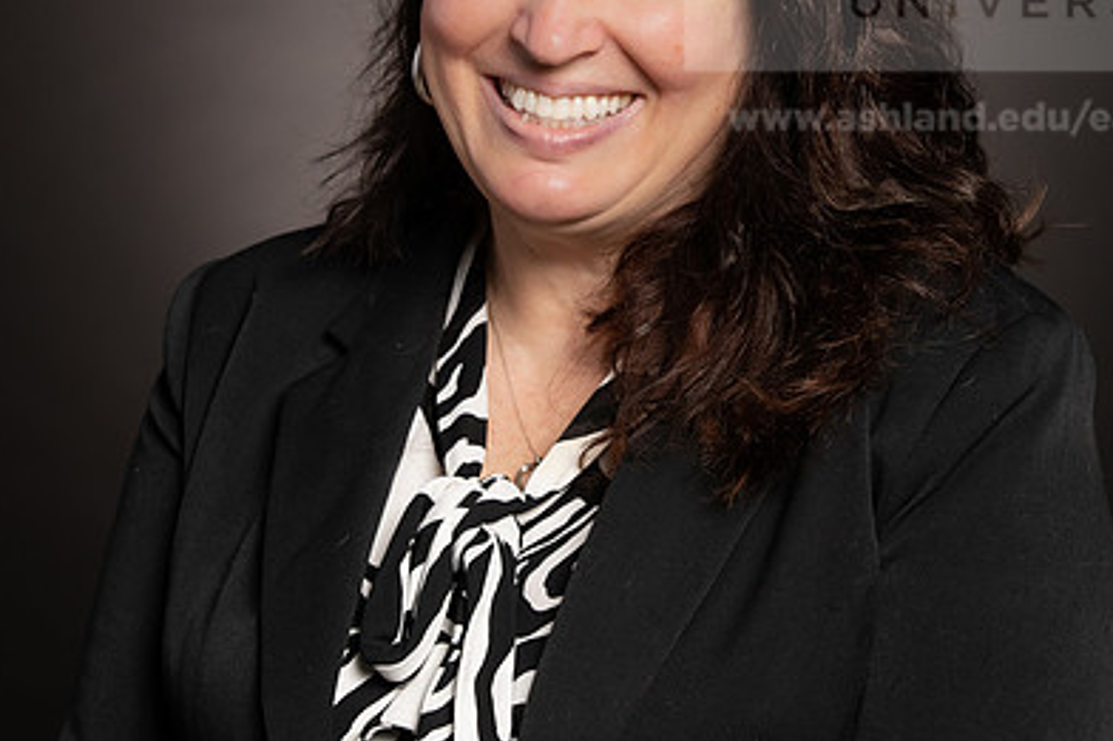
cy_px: 225
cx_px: 572
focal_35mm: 199
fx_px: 6150
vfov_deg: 6.9
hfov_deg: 10.3
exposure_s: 1/200
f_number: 6.3
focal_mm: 105
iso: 400
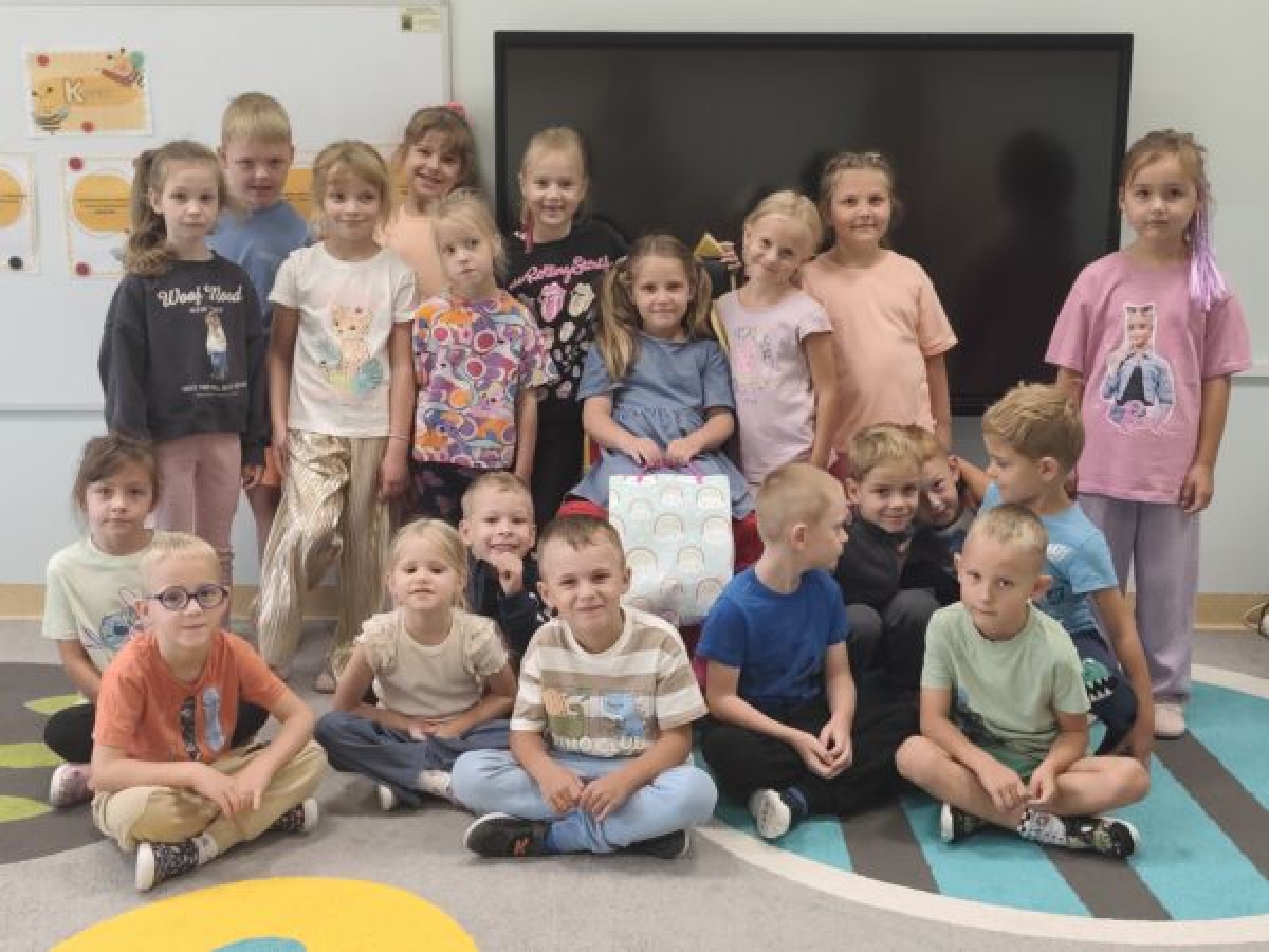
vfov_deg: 31.5
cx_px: 634
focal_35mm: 46
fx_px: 1686
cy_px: 476
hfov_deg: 41.2
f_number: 1.65
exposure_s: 1/50
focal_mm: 6.19
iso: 400
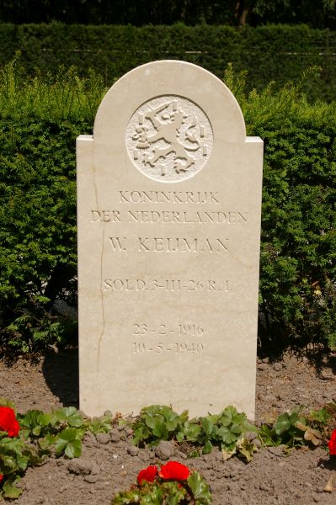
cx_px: 168
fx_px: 904
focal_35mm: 64
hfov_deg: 21.0
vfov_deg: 31.2
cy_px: 252
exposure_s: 1/250
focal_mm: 43
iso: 200
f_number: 11
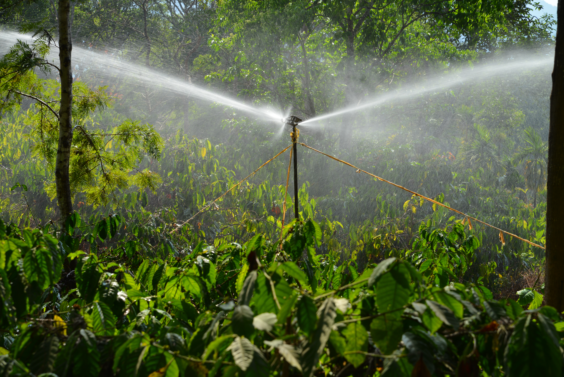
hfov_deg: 19.5
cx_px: 282
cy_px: 188
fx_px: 1645
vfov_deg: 13.1
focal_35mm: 105
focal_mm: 105
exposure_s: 1/60
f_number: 11
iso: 250
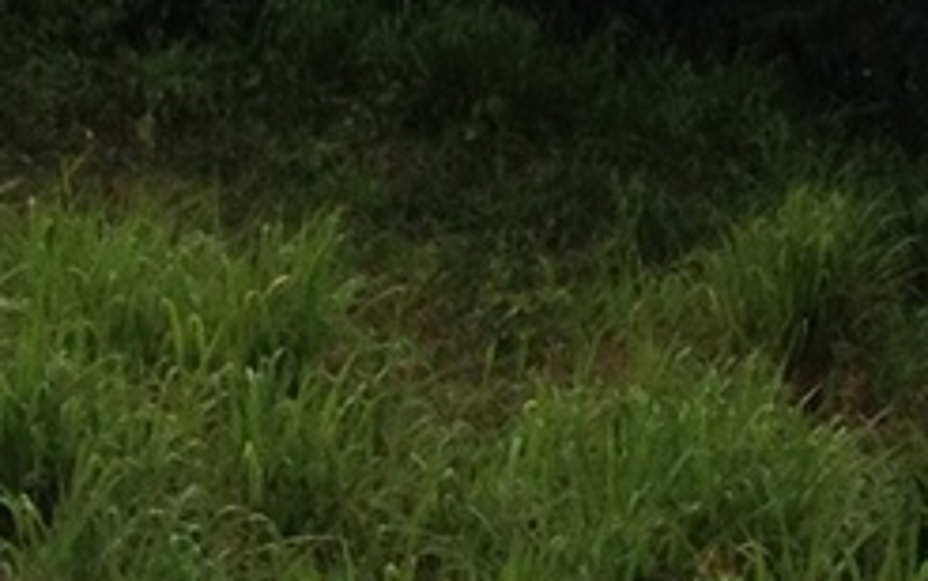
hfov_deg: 8.7
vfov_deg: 5.2
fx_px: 6098
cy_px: -1022
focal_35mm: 241
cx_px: 211
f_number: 2.4
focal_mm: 4.28
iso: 50
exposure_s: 1/1493
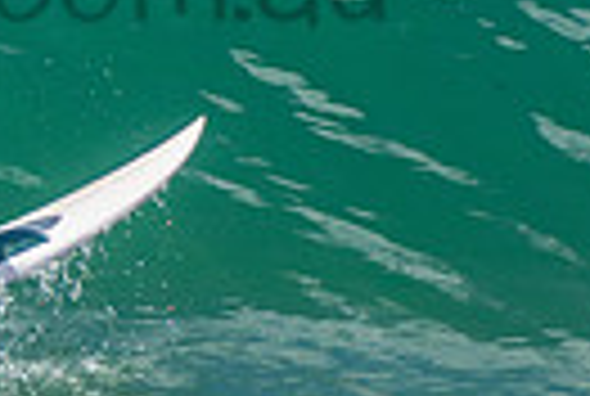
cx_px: -90
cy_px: -83
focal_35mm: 2648
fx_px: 43497
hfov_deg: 0.8
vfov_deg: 0.5
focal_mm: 400
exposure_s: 1/2000
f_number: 5.6
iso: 450
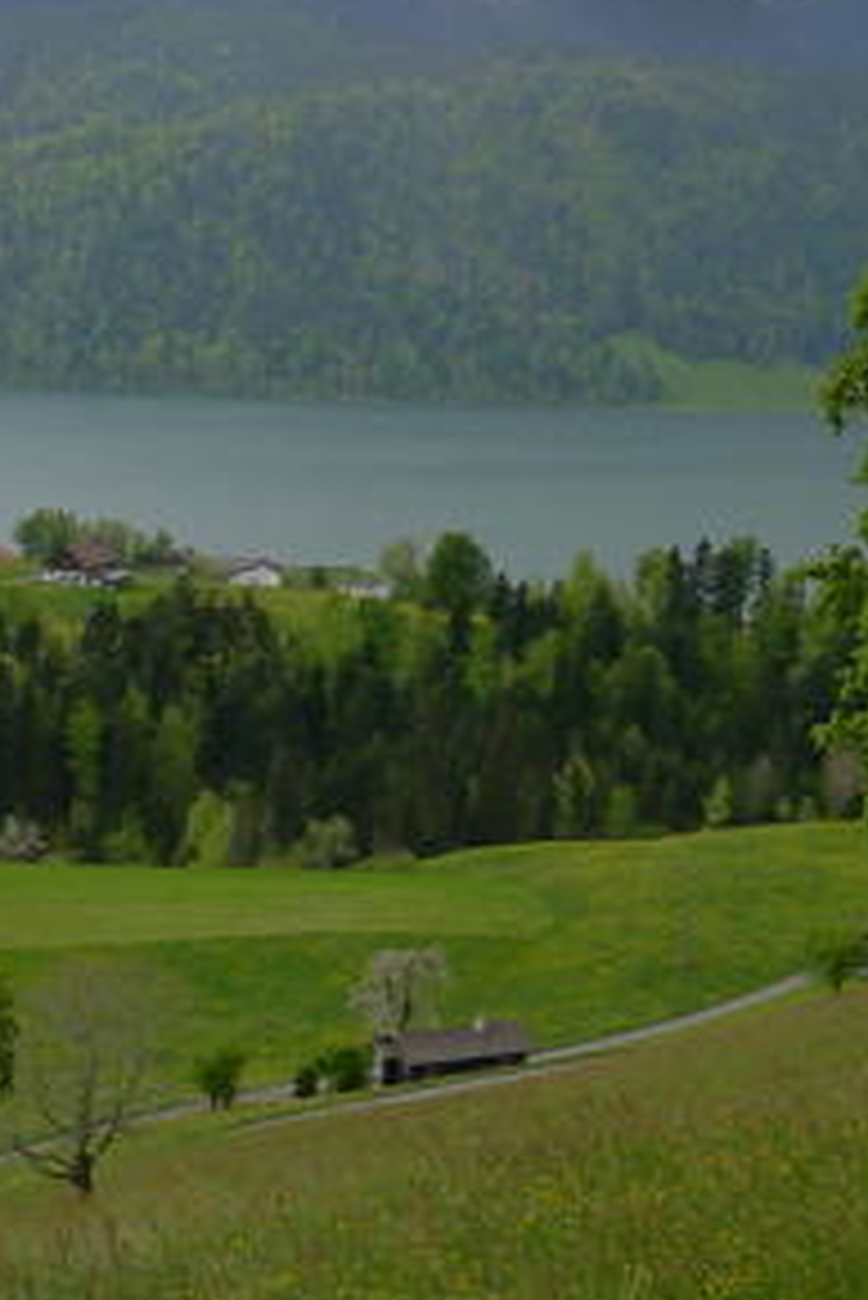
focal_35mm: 83
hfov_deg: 15.9
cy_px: -139
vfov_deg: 23.0
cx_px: 998
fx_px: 2998
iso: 125
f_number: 2.8
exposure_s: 1/320
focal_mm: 6.4
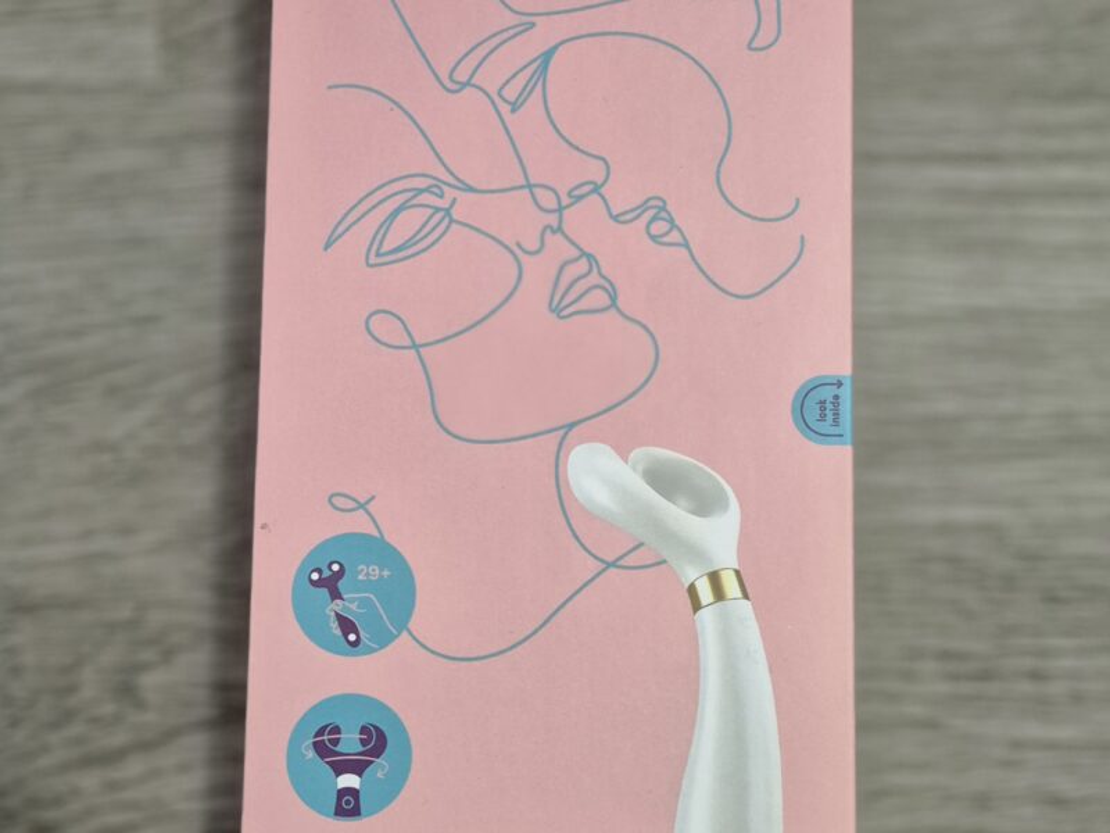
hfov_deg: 73.9
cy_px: 416
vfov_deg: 58.9
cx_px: 555
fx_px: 738
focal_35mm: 23
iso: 1250
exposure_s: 1/100
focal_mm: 5.4
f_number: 1.8
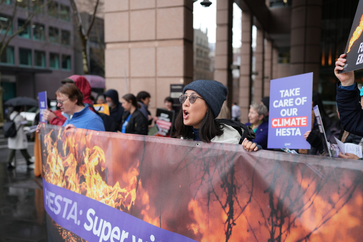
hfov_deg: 54.4
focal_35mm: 35
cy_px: 121
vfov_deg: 37.9
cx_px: 182
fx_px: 353
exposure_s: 1/1000
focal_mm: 35
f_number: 2
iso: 400
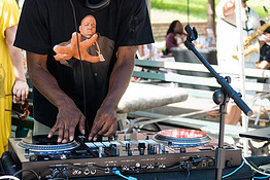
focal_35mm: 81
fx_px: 608
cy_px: 31
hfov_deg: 25.0
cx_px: 133
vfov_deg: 16.7
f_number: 3.2
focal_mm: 35
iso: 250
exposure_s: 1/200
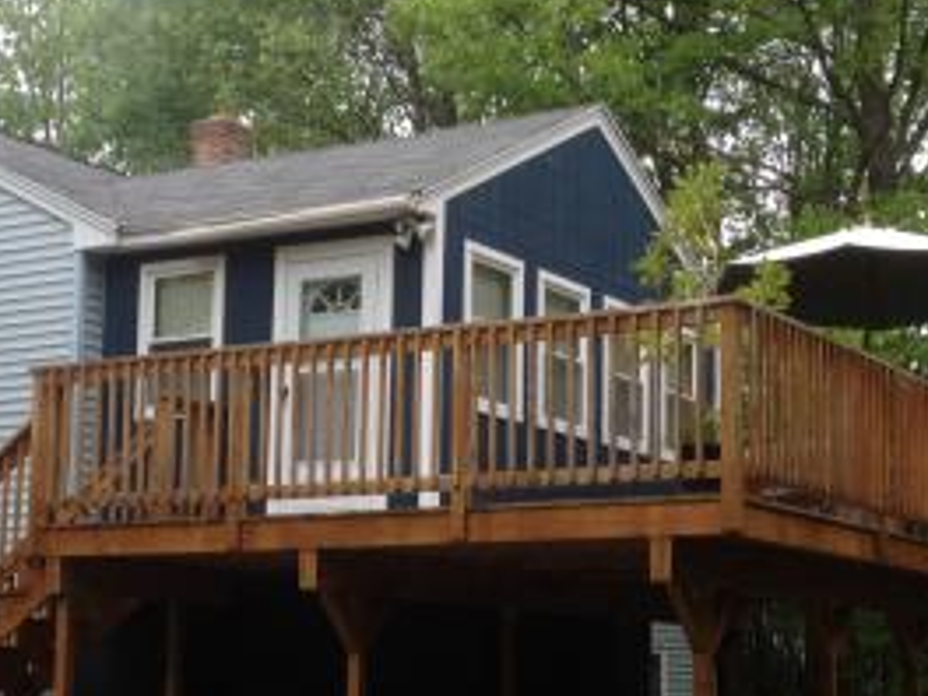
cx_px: 446
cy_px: 436
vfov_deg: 19.1
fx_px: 2064
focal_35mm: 77
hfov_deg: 25.3
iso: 50
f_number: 2.4
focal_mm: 4.28
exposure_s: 1/187
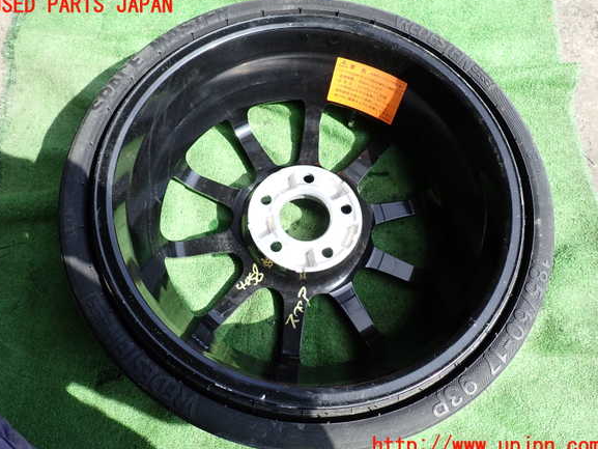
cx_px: 295
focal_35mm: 26
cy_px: 226
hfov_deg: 67.3
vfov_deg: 53.1
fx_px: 449
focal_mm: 4.5
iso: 100
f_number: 2.8
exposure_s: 1/400
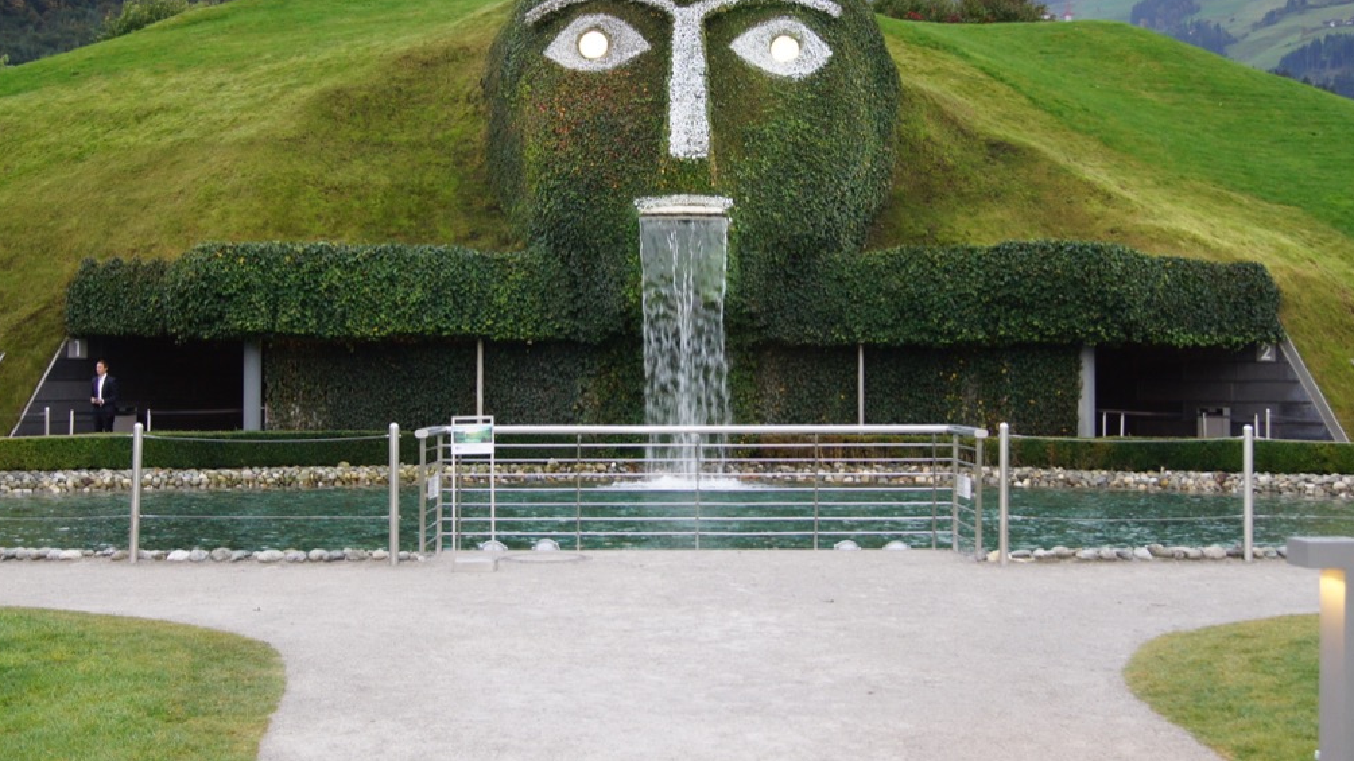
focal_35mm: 48
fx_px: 1723
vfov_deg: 24.9
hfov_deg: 42.9
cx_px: 672
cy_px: 320
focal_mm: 30
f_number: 4.5
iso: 800
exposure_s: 1/60
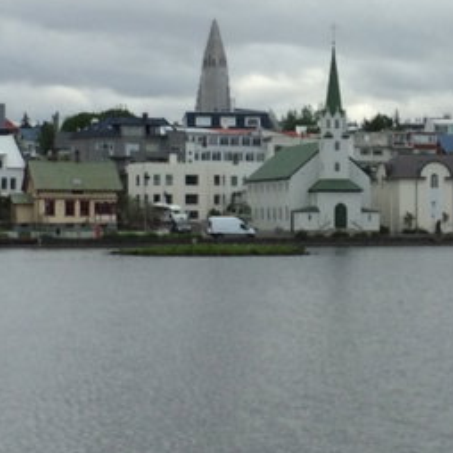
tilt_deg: -0.5
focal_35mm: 121
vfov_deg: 14.4
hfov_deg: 14.3
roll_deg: +1.8
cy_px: 178
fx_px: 1791
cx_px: 350
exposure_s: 1/1786
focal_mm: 4.15
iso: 32
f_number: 2.2
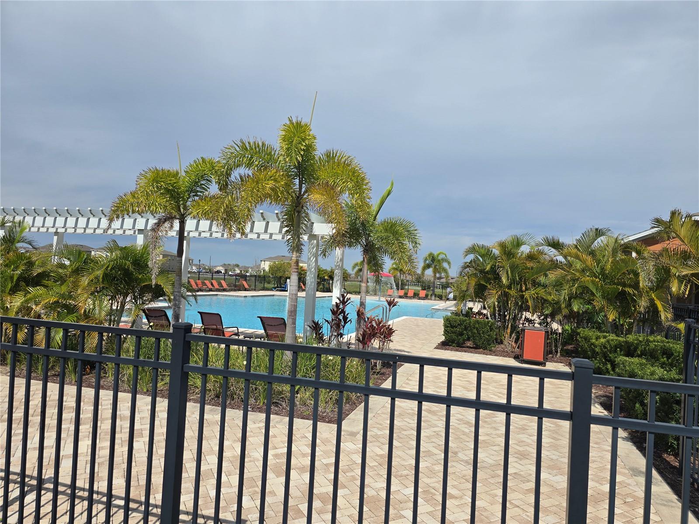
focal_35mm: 23
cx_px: 350
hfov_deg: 73.9
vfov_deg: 58.9
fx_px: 464
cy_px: 262
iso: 12
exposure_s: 1/1636
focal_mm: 6.3
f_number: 1.7
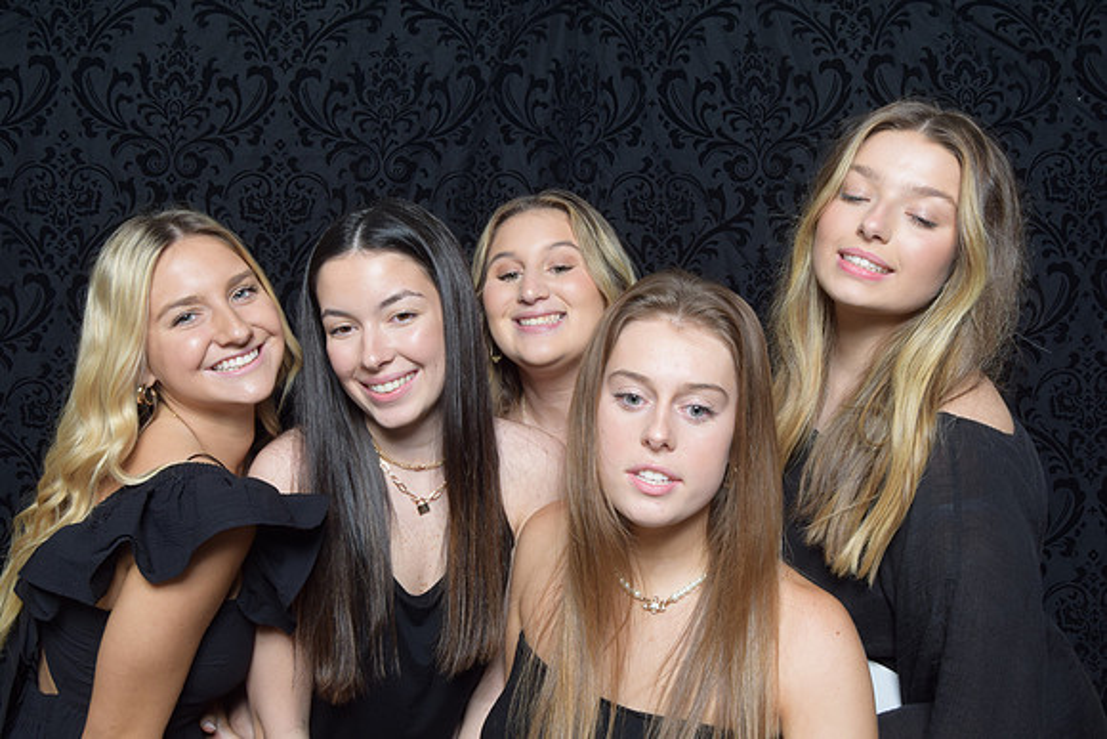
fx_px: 1199
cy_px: 370
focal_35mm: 39
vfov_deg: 34.2
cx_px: 554
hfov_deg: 49.5
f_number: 20
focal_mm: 26
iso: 500
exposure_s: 1/60
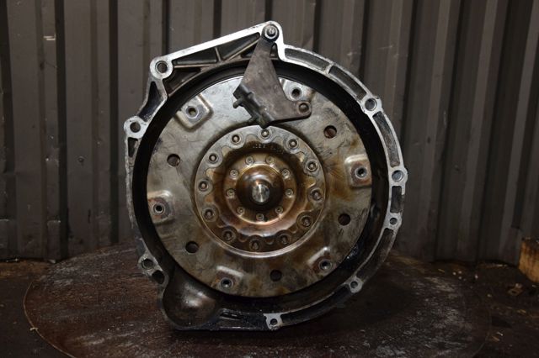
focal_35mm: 39
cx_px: 270
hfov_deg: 49.6
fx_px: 584
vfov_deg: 34.2
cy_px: 179
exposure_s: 1/60
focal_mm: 26
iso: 800
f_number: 5
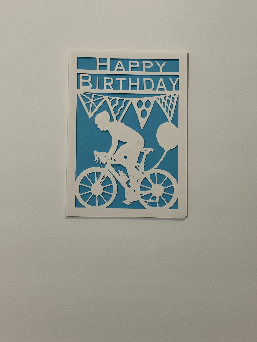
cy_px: 171
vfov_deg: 39.7
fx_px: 475
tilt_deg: -83.3
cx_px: 128
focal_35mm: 48
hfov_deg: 30.3
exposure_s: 1/60
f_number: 1.78
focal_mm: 6.86
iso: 125
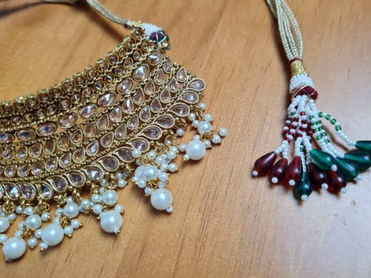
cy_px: 130
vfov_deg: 48.2
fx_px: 311
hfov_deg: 61.6
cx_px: 196
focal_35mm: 29
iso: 250
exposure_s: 1/120
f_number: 1.8
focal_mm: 5.4
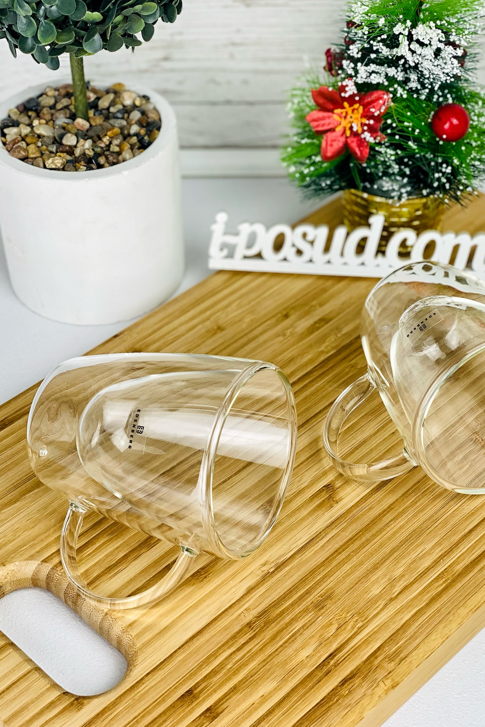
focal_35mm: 68
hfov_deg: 20.0
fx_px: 1374
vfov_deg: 29.6
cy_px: 320
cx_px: 291
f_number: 2
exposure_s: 1/156
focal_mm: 6
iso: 20
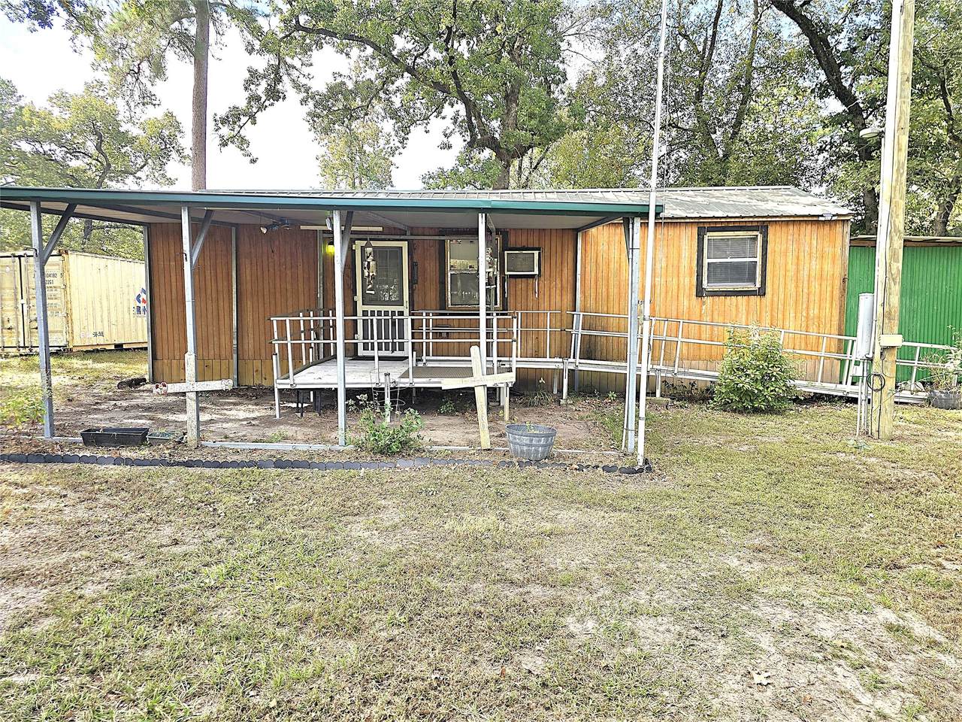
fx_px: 639
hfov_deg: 73.9
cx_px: 481
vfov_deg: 58.9
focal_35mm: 23
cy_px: 361
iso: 12
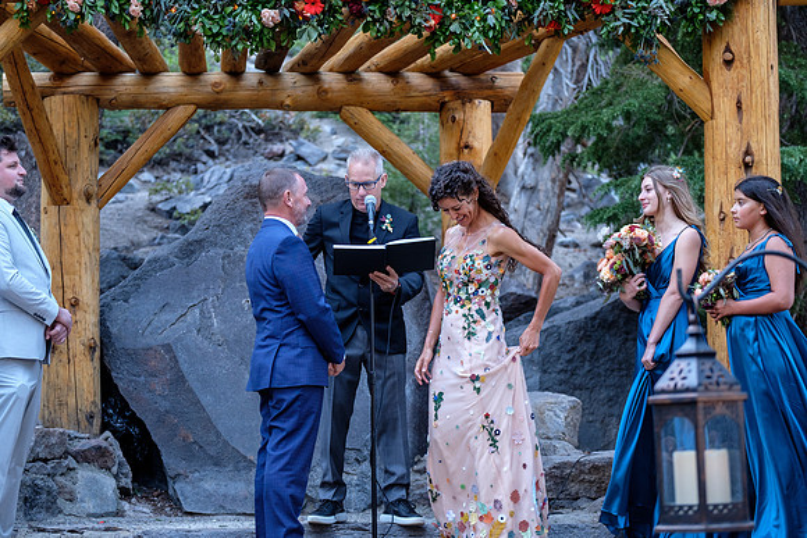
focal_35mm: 84
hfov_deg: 24.2
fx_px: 1883
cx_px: 404
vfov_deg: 16.3
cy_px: 269
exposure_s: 1/90
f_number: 2.8
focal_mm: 56.3
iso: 640
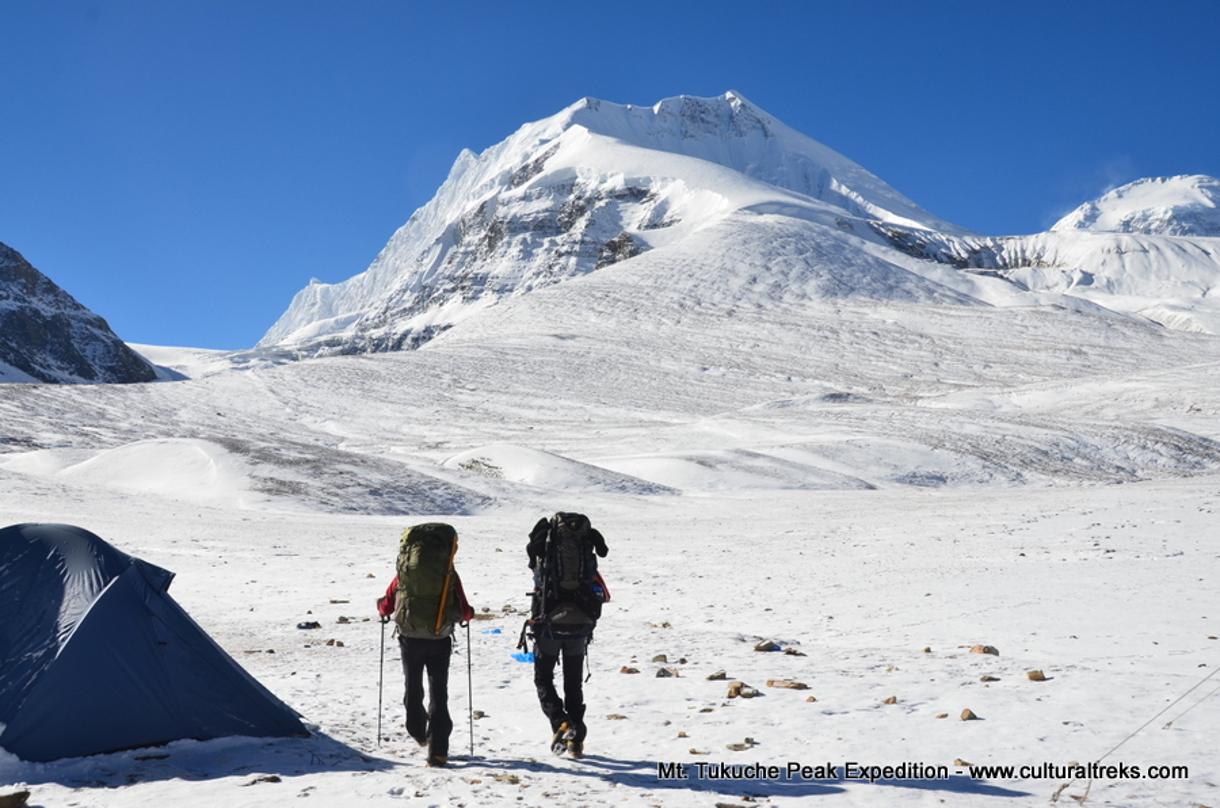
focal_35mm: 36
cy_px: 404
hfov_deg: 53.2
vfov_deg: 36.7
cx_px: 610
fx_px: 1217
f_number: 11
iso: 200
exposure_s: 1/400
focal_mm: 24
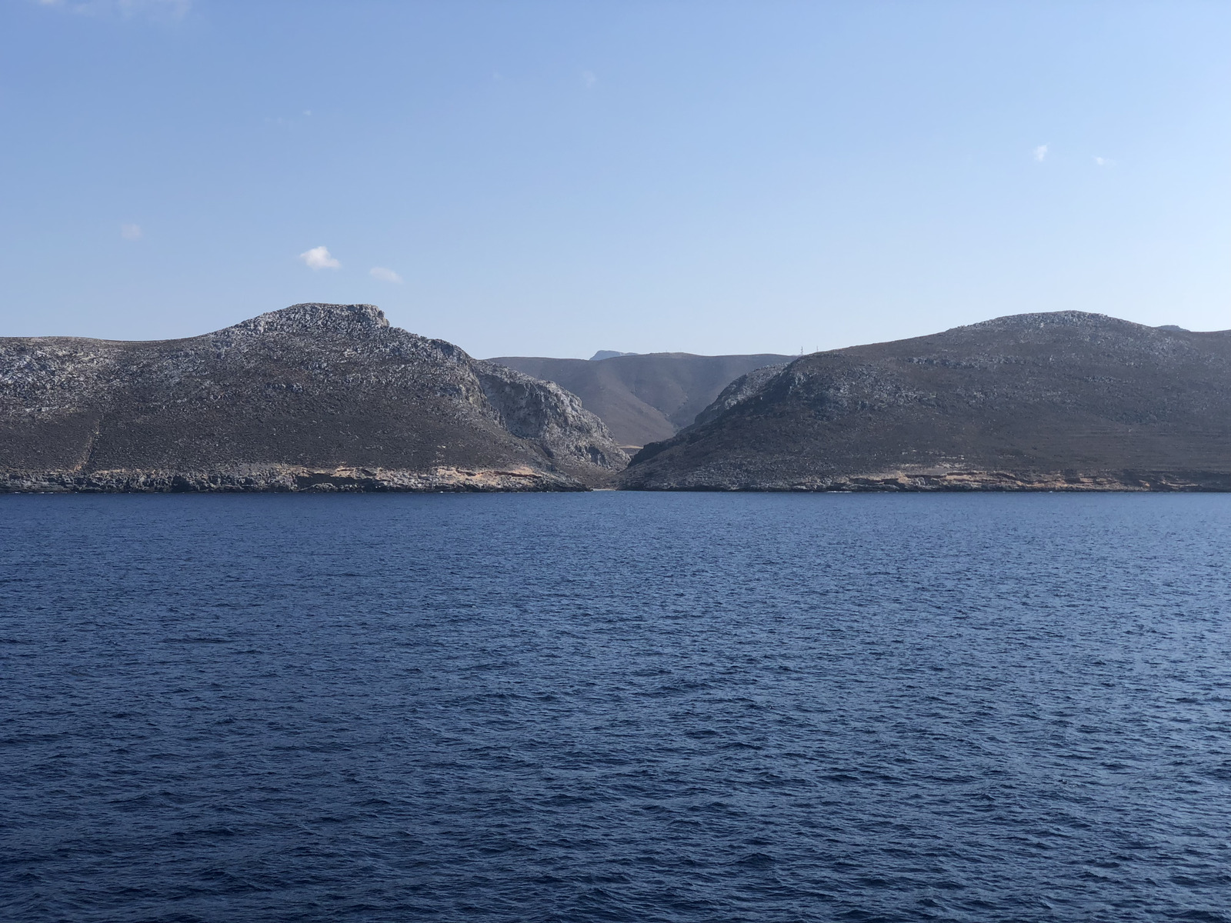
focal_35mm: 52
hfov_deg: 36.8
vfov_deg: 28.0
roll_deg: +0.7
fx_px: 1849
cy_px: 462
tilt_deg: +1.7
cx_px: 616
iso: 16
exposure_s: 1/1453
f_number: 2.4
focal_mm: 6
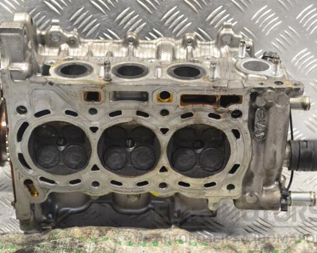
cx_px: 143
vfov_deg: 21.2
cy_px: 126
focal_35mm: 72
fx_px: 675
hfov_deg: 26.4
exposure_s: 1/200
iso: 3200
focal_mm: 42
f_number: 7.1
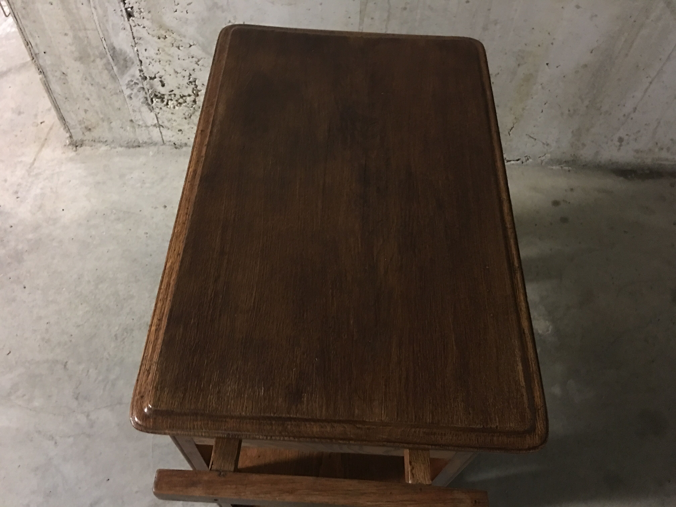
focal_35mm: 29
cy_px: 254
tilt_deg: -55.6
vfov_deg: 48.2
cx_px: 338
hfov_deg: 61.7
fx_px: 566
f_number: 2.2
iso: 125
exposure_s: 1/4
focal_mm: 4.15
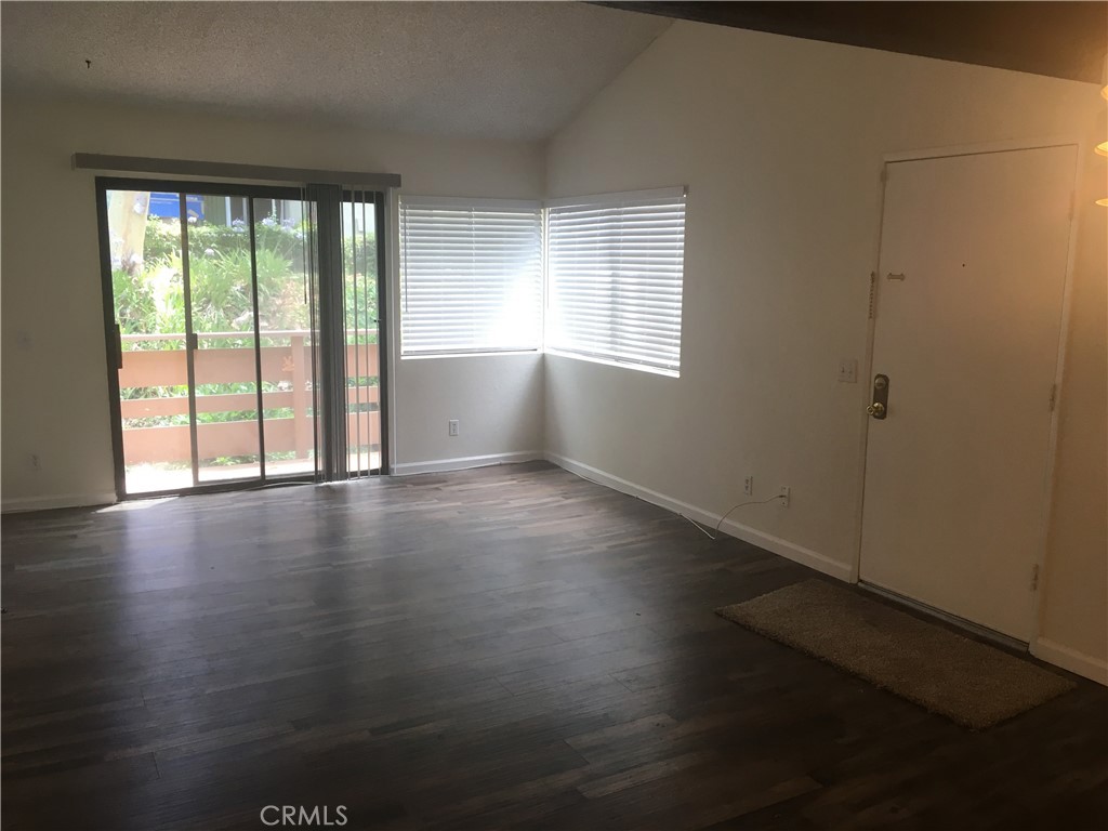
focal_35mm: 29
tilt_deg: -9.7
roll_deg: -0.4
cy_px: 416
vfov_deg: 48.2
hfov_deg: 61.7
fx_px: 928
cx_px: 554
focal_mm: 4.15
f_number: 2.2
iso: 25
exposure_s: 1/30
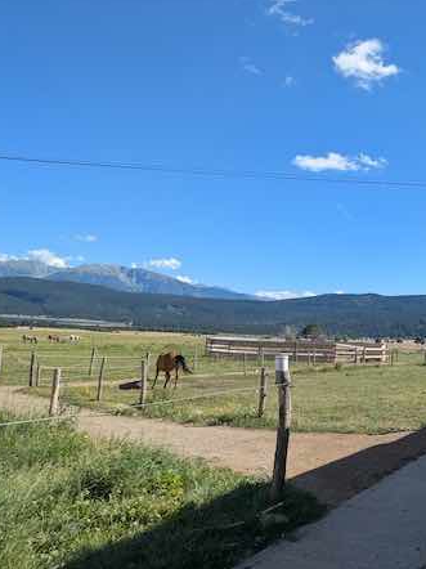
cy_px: 285
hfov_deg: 39.2
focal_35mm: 34
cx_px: 373
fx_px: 558
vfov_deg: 54.0
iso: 45
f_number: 1.89
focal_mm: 5.43
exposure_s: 1/1481
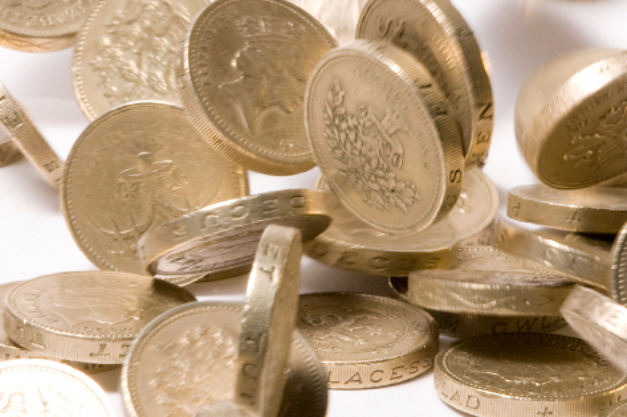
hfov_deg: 7.3
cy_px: 64
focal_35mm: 283
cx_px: 310
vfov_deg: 4.9
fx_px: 4925
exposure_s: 1/500
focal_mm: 105
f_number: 32
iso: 200
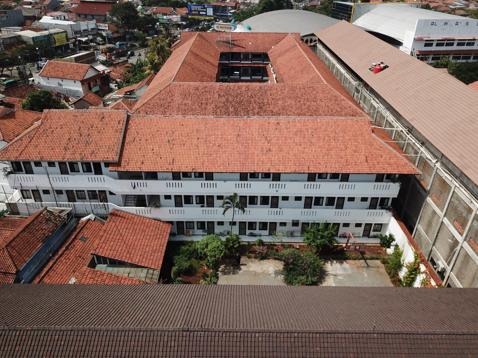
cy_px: 179
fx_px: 359
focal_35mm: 26
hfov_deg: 67.3
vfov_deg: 53.1
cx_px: 239
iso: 100
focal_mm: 4.73
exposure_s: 1/1484
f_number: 2.2
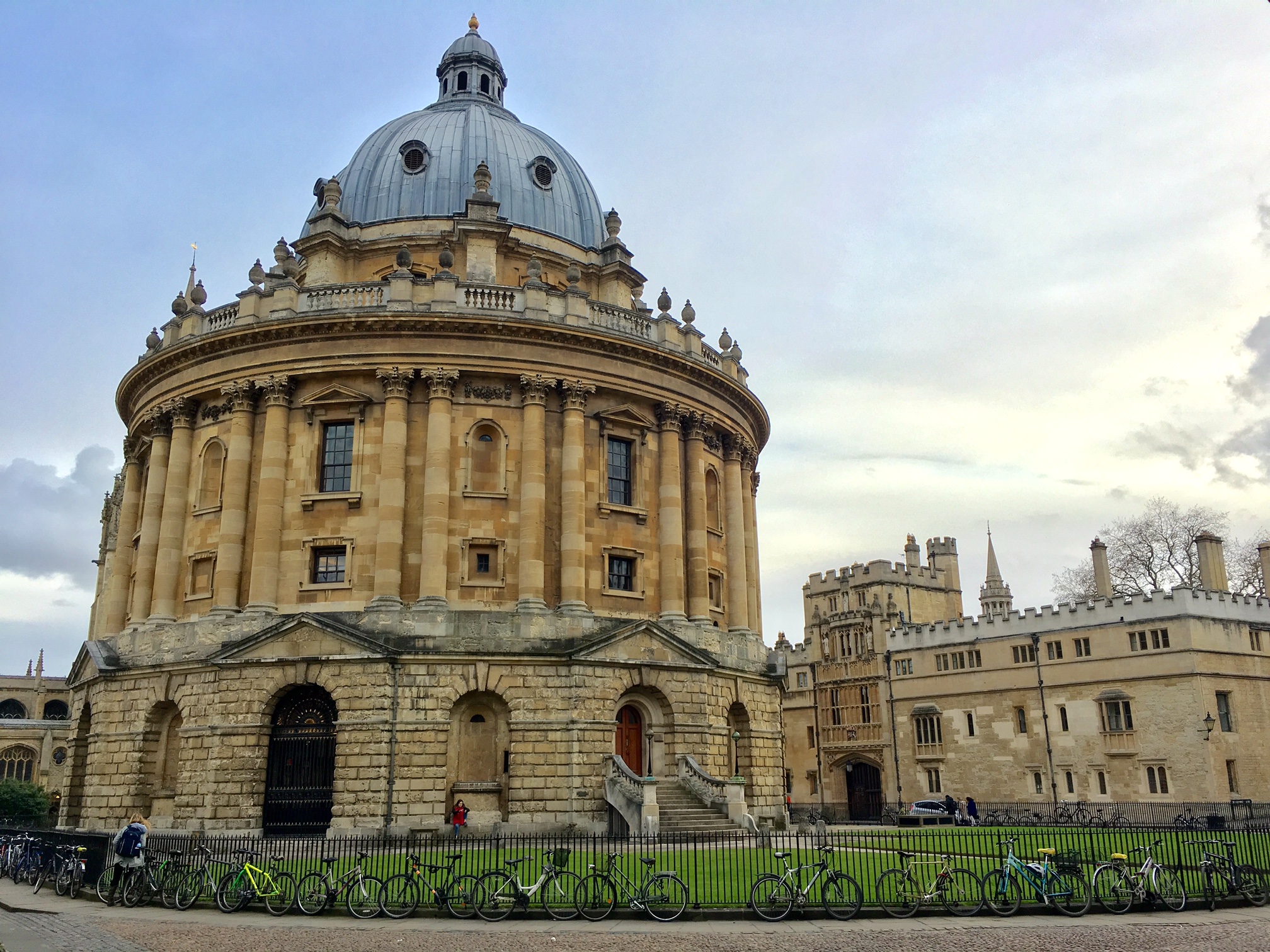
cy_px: 476
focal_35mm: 29
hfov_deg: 61.7
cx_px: 635
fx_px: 1064
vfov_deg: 48.2
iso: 25
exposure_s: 1/242
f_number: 2.2
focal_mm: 4.15
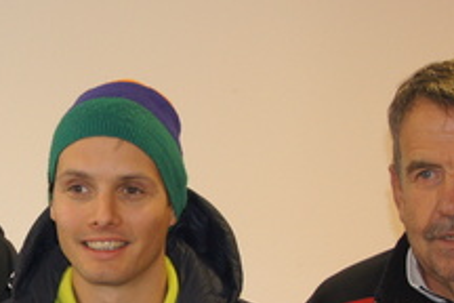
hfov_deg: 13.8
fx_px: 1841
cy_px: 239
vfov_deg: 9.4
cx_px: -2
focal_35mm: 146
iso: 500
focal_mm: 28
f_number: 4.5
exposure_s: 1/60
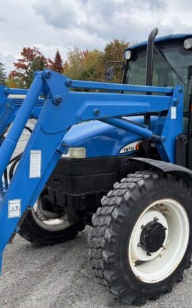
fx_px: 310
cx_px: 138
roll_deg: -0.9
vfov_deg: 52.8
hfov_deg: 33.9
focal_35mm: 37
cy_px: 154
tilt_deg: -6.0
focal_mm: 5.96
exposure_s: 1/1175
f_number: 1.6
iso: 64
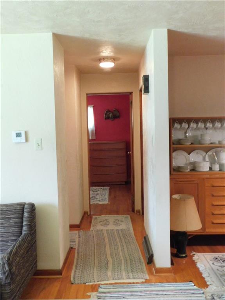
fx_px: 312
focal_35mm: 36
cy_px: 150
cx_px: 112
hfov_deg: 39.7
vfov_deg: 51.4
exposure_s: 1/8
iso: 720
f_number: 3.5
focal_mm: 6.3
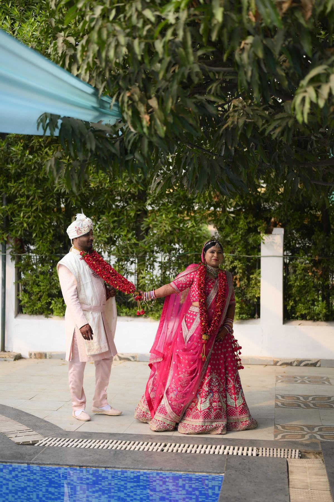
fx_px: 697
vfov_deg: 39.6
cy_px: 251
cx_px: 167
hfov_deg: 27.0
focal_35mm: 50
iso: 160
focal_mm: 50
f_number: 1.8
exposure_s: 1/800
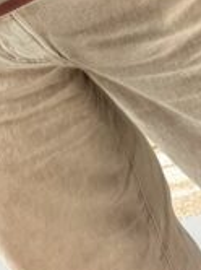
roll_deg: +26.6
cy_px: -330
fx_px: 900
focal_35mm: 116
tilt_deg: -43.4
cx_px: -91
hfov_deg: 12.2
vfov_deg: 13.5
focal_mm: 6.76
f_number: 1.78
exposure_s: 1/60
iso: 640
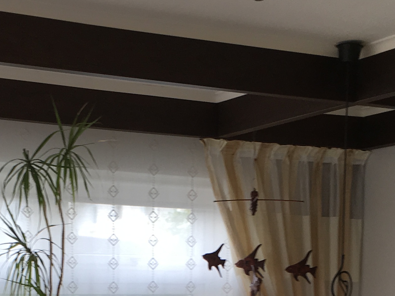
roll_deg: -0.2
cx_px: 156
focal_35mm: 92
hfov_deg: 21.3
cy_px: 444
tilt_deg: -5.9
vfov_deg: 14.9
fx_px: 1050
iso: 25
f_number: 2.2
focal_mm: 4.15
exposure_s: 1/33
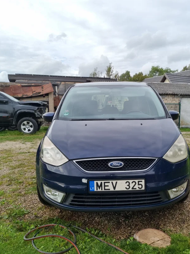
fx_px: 242
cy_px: 152
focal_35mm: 33
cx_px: 112
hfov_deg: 42.8
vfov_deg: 55.0
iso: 50
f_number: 1.8
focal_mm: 5.4
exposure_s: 1/1440
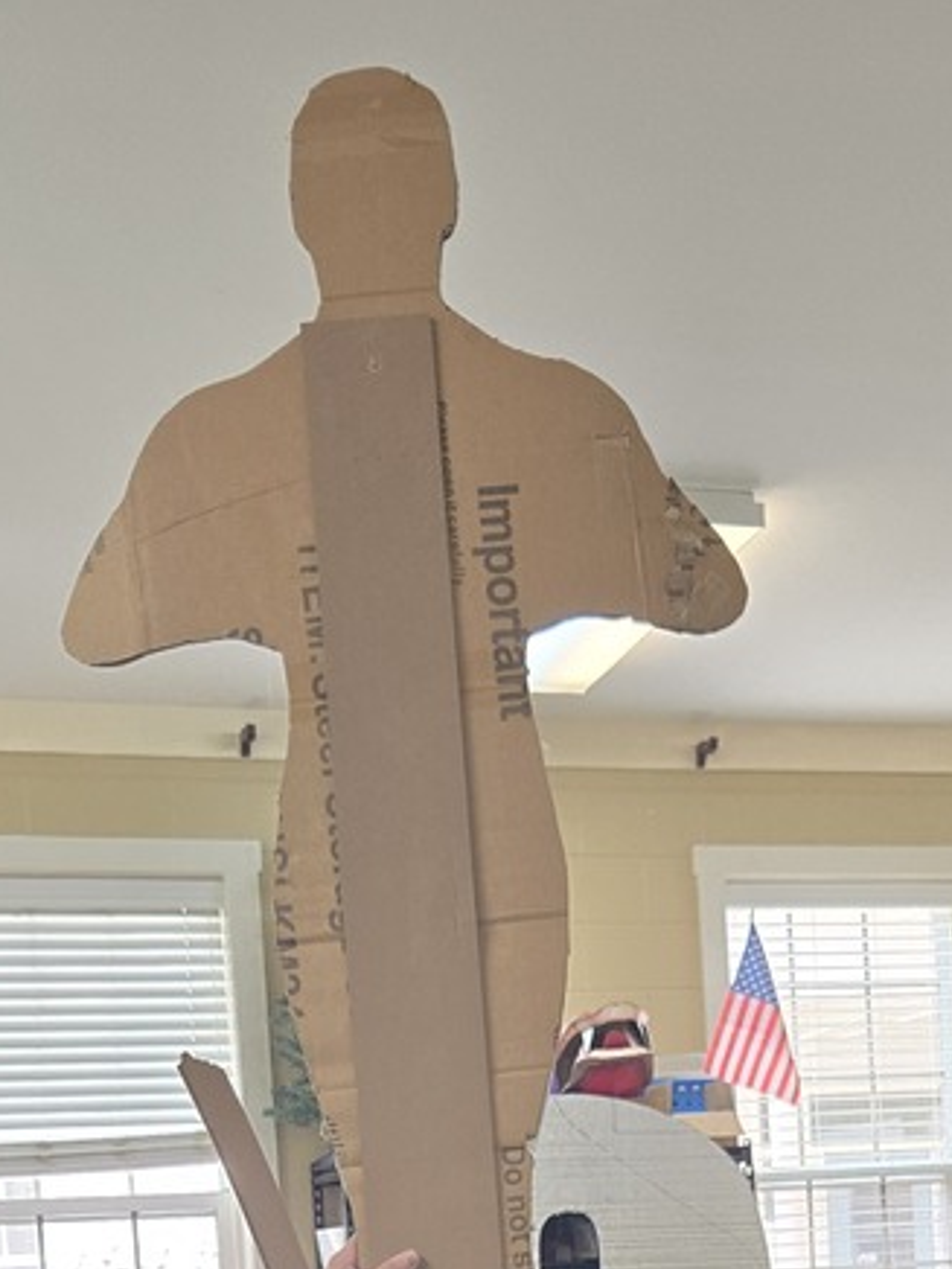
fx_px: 1980
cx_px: 568
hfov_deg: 27.0
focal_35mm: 54
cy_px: 1365
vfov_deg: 31.8
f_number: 1.8
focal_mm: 5.4
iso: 250
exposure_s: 1/120
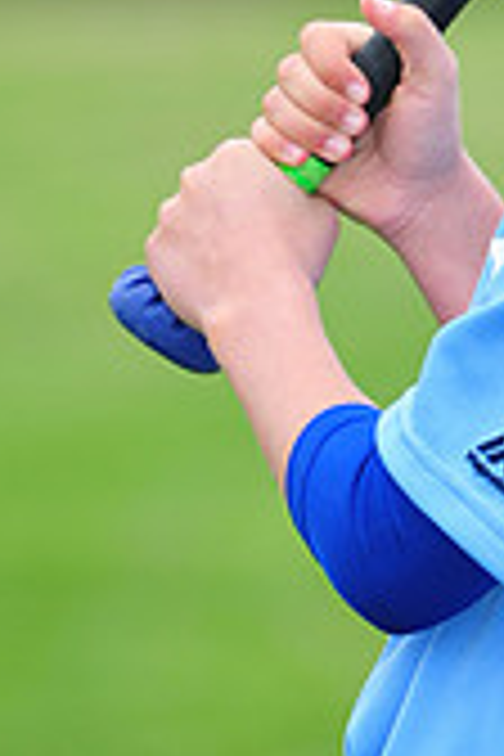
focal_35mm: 692
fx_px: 14531
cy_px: -158
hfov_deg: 2.0
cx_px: 688
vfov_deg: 3.0
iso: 400
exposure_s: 1/400
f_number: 5
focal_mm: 200
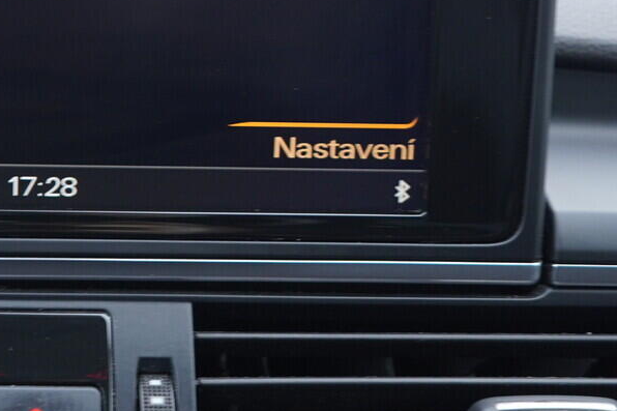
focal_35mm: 87
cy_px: 1
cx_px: 4
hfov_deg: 22.5
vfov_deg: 15.4
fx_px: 1491
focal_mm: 24
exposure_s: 1/40
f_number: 2.8
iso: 320
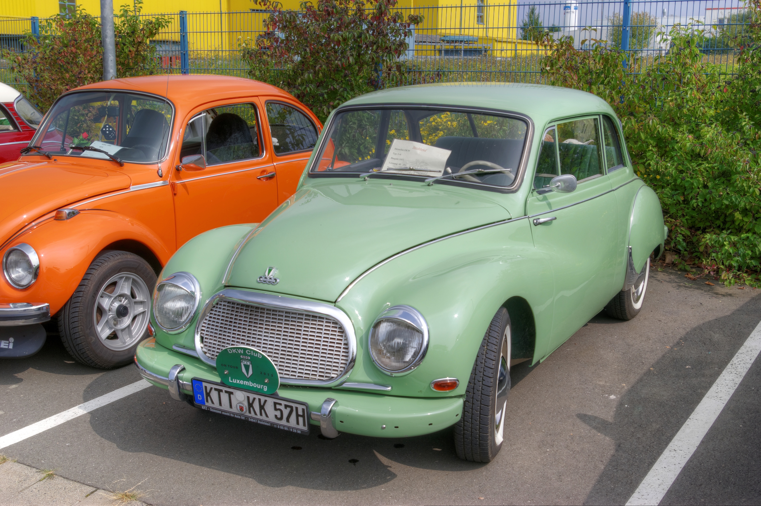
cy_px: 253
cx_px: 380
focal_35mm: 42
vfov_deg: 31.8
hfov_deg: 46.4
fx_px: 887
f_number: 11
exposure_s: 1/180
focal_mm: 28
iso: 100
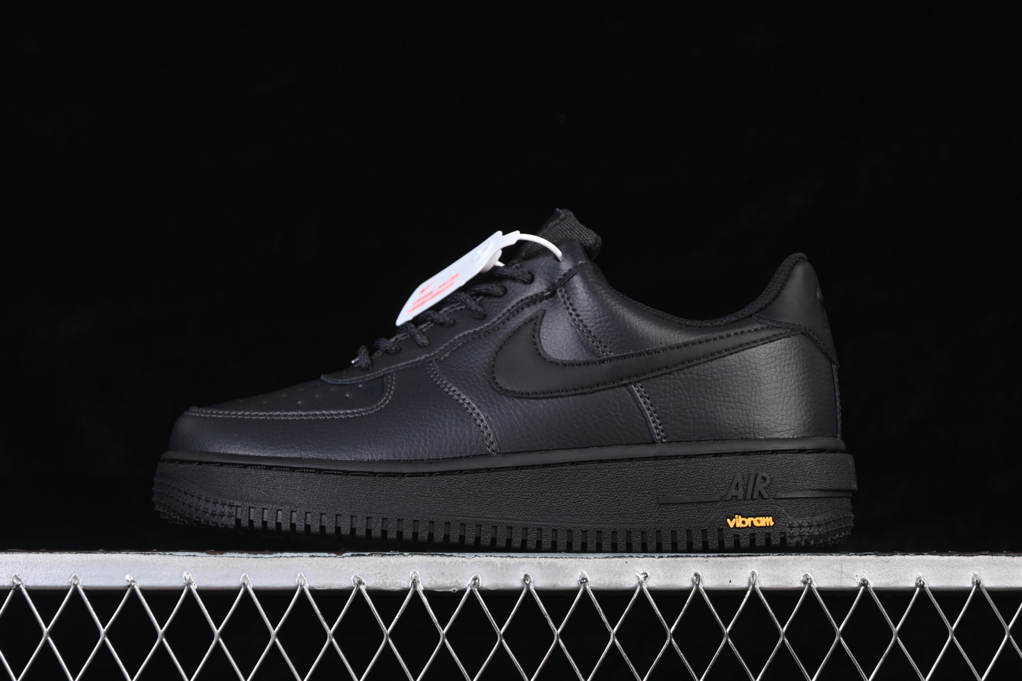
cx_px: 511
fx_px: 2129
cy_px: 340
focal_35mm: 75
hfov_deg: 27.0
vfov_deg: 18.2
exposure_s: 1/60
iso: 160
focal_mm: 50
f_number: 6.3
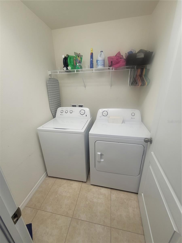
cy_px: 122
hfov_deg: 89.9
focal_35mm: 13
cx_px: 91
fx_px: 91
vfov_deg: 106.2
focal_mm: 2.2
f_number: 2.2
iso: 125
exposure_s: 1/60
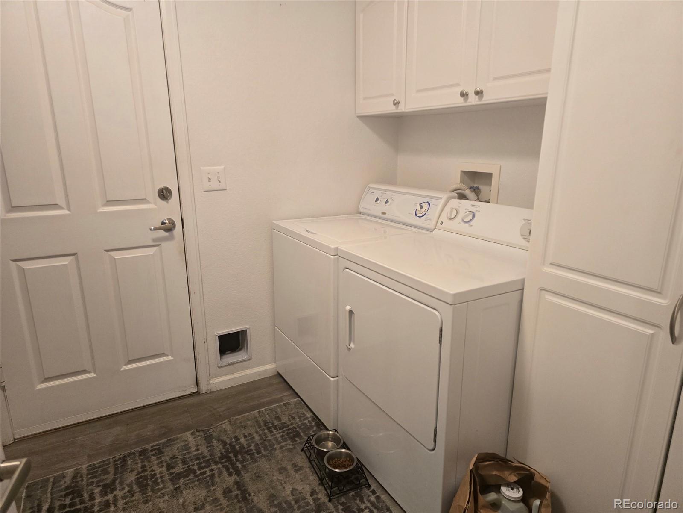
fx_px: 454
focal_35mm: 23
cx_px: 342
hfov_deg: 73.9
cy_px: 256
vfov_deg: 58.9
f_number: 1.7
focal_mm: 6.3
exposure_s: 1/120
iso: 640
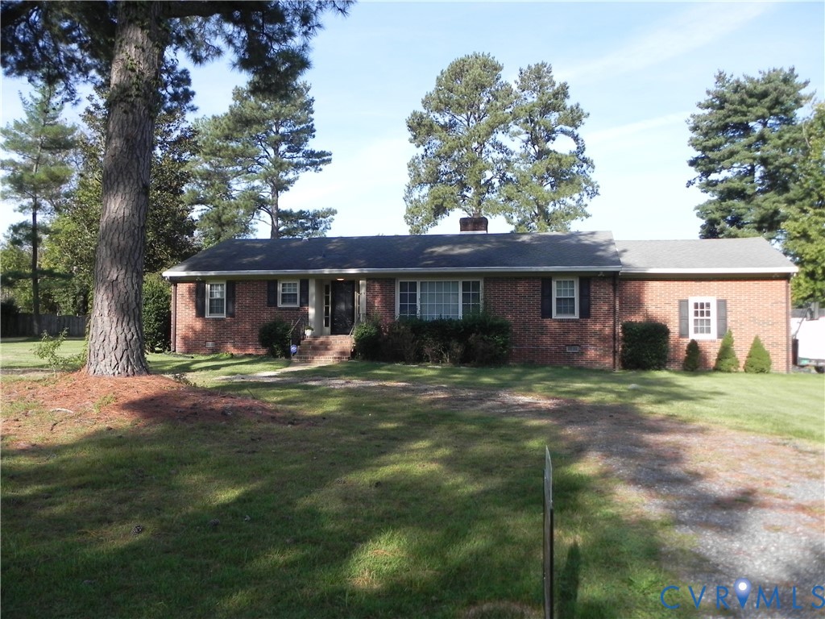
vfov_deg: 48.2
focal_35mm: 29
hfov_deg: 61.7
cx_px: 412
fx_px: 691
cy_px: 310
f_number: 2.8
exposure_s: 1/887
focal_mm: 5.2
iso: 160
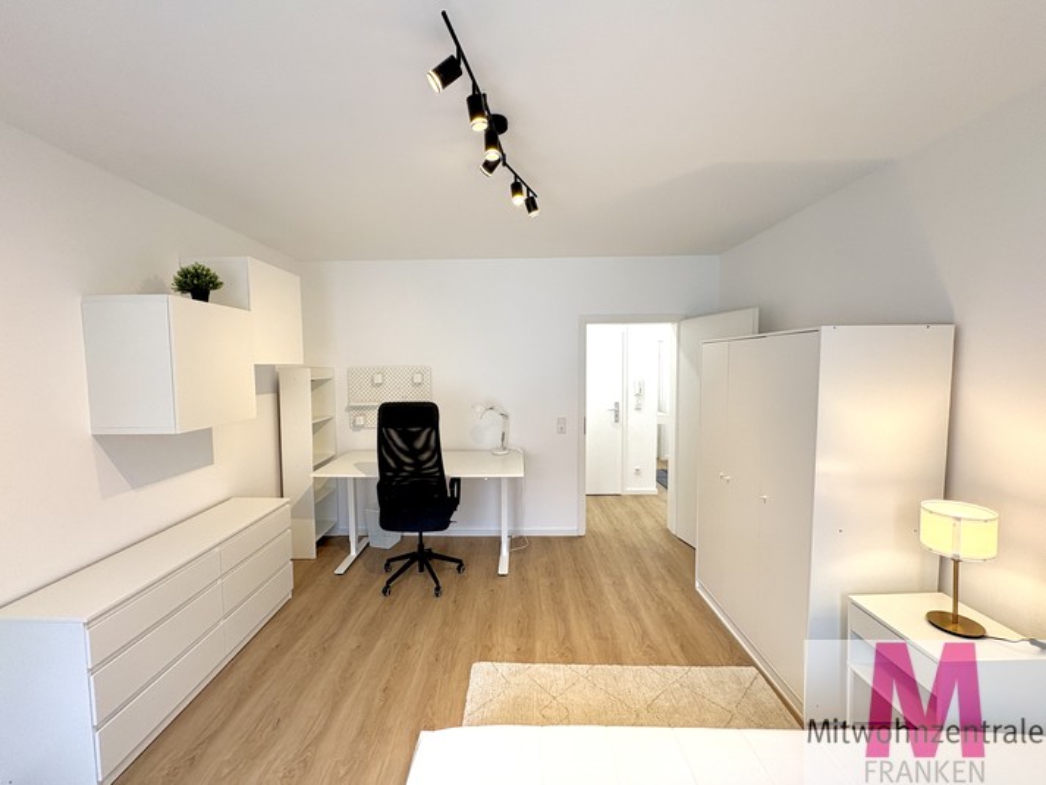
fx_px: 423
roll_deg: +1.0
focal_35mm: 14
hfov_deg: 102.1
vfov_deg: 85.7
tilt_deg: -2.6
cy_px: 392
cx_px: 523
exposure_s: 1/100
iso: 160
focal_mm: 2.22
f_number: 2.2
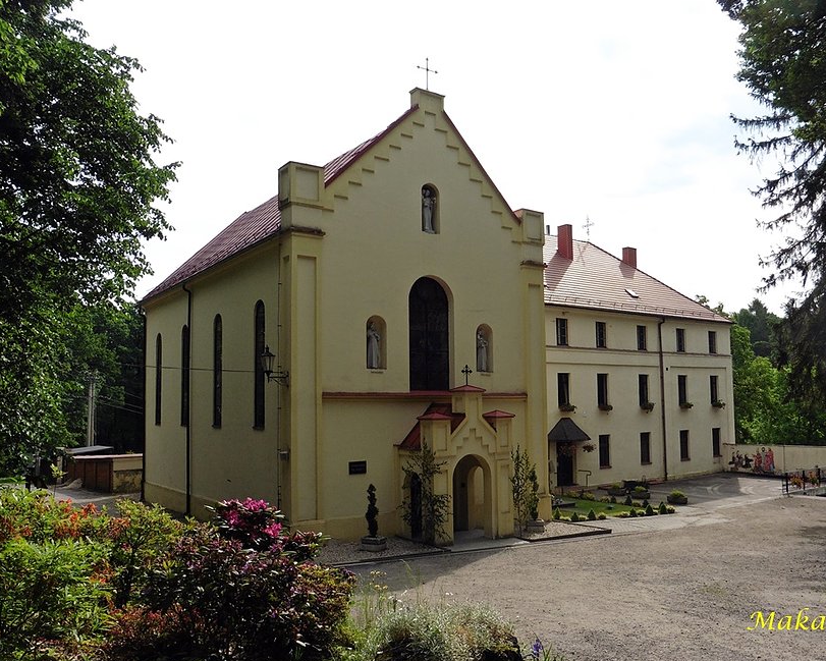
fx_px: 636
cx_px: 454
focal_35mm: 26
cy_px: 325
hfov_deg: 65.9
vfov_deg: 54.9
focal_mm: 4.3
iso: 100
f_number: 4
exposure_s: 1/800
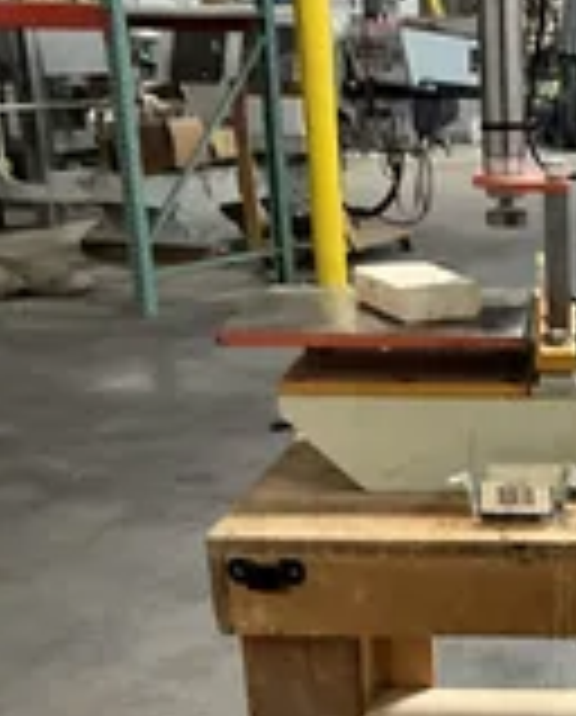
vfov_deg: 25.8
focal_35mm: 71
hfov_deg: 20.2
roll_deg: -1.1
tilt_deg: -22.6
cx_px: 698
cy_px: 653
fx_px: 1507
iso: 320
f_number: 1.8
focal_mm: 3
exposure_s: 1/40
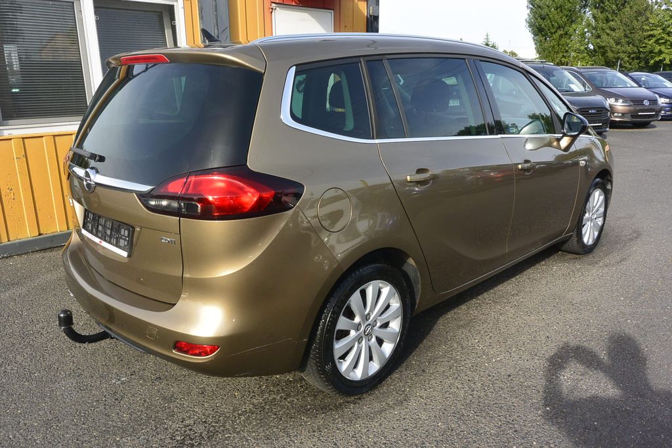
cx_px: 336
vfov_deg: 47.9
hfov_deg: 67.4
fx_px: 504
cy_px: 224
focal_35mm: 27
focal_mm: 10
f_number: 6.3
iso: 160
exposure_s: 1/250
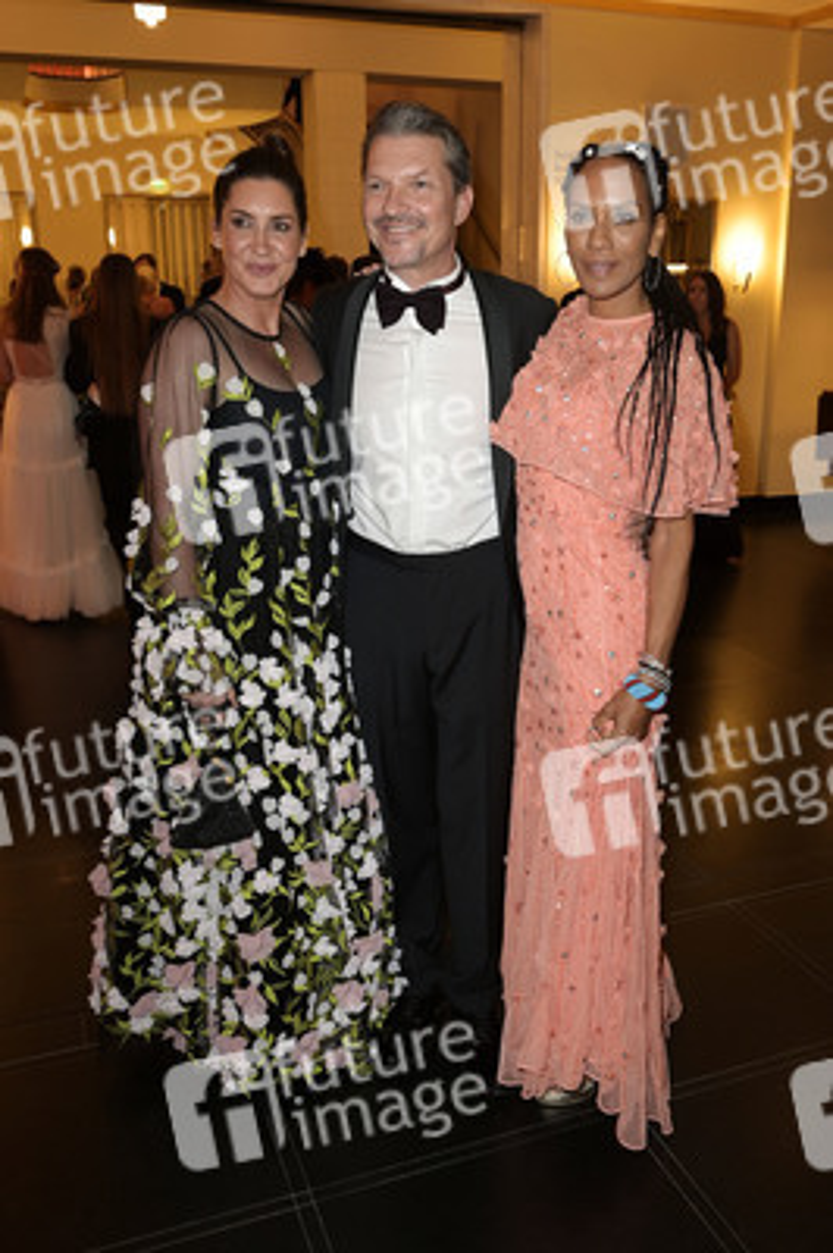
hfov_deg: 44.9
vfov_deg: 63.7
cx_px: 416
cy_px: 626
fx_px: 1008
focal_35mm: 29
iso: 1600
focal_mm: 29
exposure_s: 1/60
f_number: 5
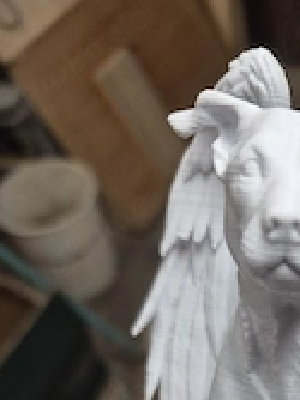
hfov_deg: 25.0
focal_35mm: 55
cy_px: 460
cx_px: 314
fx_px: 636
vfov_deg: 30.5
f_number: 1.8
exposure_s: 1/182
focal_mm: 5.4
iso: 160
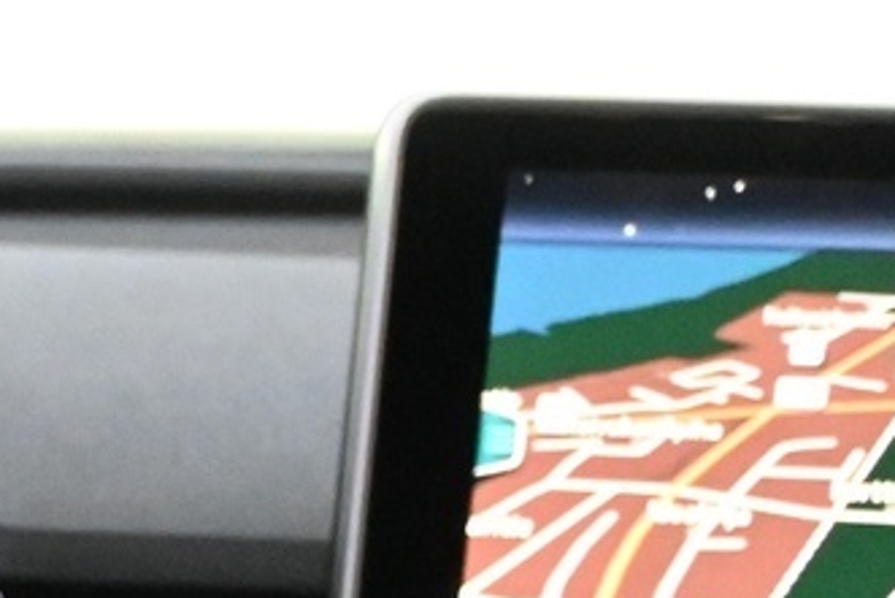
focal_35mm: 180
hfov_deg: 10.0
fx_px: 4468
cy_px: 1139
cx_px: -1265
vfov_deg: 7.4
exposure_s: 1/40
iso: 7200
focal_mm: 24.5
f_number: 4.2
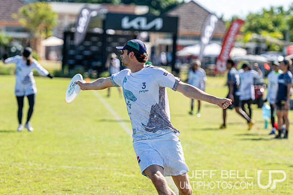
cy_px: 98
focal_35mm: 232
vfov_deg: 5.9
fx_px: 1887
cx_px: 146
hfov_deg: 8.9
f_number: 3.2
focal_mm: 155
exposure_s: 1/1600
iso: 125
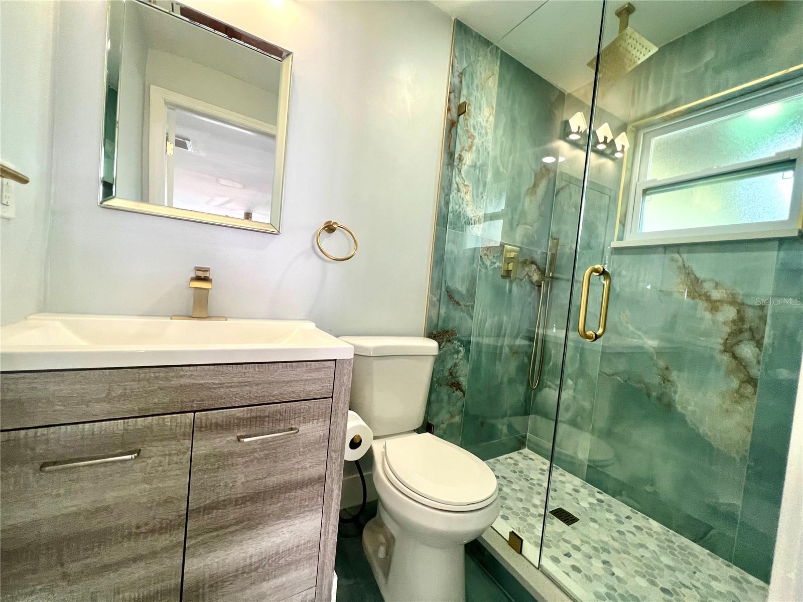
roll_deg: -5.6
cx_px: 402
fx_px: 302
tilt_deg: -3.3
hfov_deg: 106.2
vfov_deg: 89.9
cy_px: 301
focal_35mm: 13
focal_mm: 1.57
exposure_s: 1/120
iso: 160
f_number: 1.8
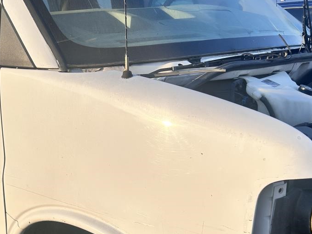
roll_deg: +1.8
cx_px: 162
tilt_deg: -22.4
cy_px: 202
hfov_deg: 38.9
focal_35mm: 49
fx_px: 442
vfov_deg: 28.7
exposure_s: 1/3356
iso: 50
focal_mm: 5.7
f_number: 1.5
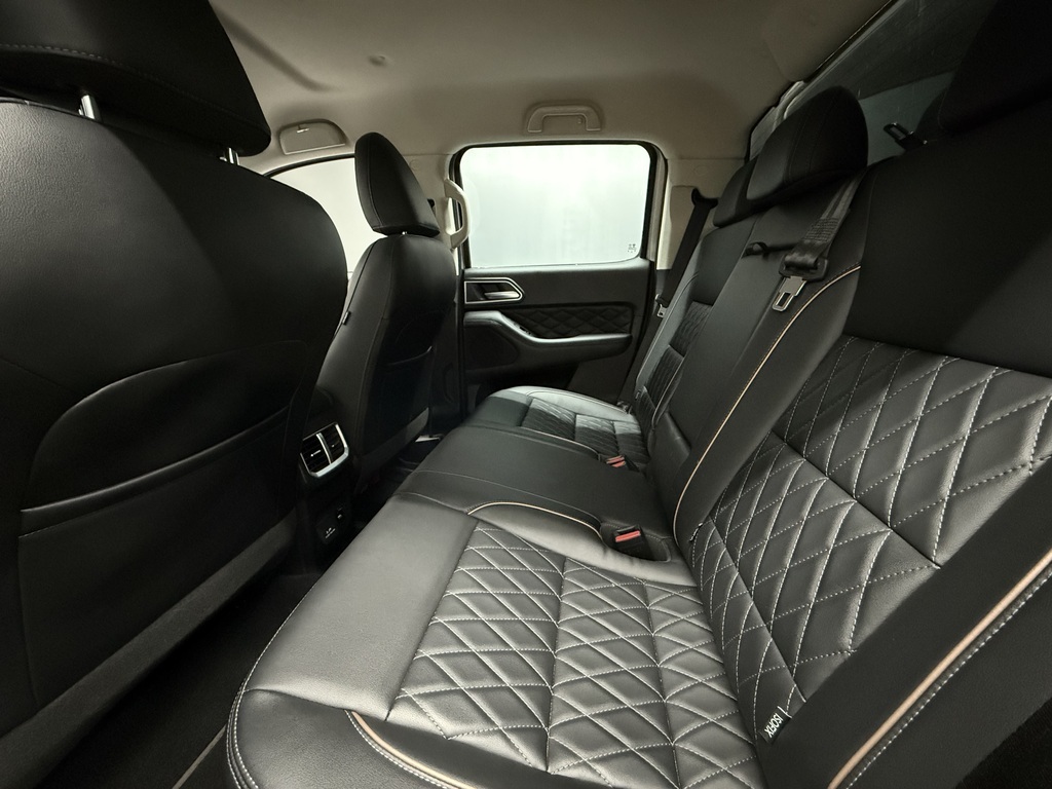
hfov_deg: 102.1
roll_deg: -0.9
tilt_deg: -14.6
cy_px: 394
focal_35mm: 14
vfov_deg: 85.7
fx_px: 425
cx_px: 526
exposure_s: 1/25
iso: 2000
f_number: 2.2
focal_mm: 2.22
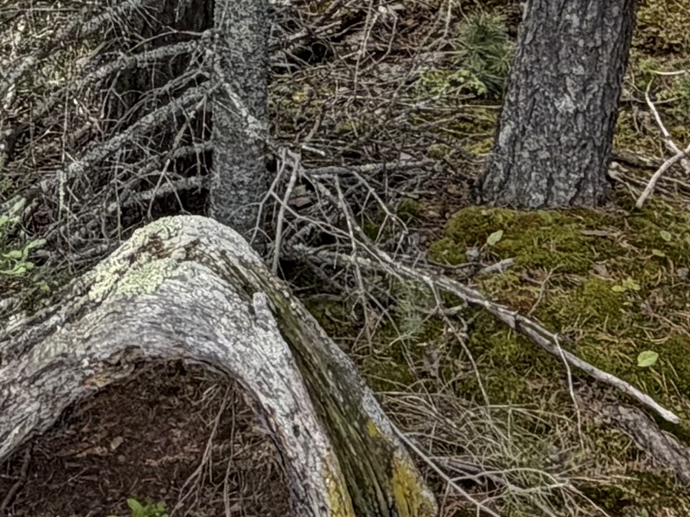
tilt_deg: -10.1
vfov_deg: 14.9
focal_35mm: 89
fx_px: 1774
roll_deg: -0.6
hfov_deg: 20.9
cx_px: -84
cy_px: -358
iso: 32
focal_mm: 2.22
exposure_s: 1/770
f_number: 2.2
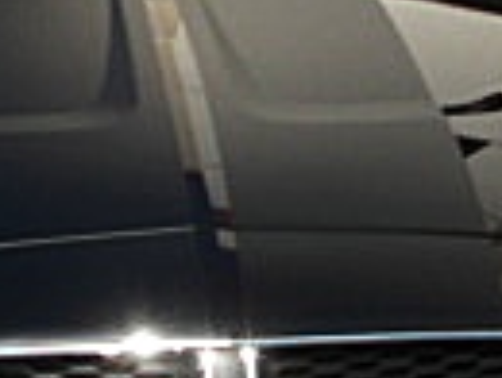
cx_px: 112
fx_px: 3066
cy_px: 100
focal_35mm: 211
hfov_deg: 9.3
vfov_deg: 7.1
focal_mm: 7.6
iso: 50
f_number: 3.1
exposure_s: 1/500
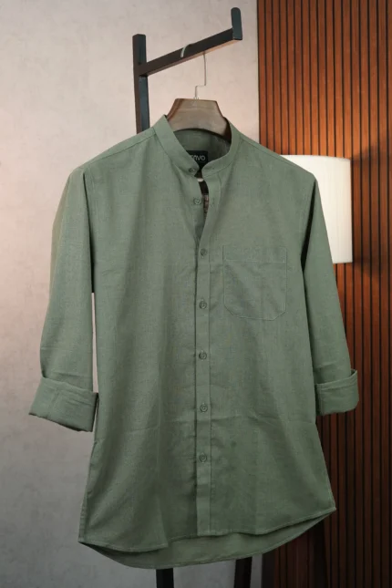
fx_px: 817
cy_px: 294
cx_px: 196
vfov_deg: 39.6
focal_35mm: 50
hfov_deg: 27.0
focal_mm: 50
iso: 2000
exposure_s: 1/125
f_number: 8
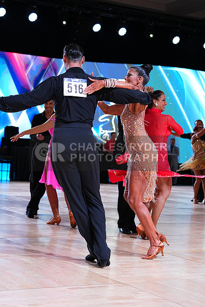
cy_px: 154
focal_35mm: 73
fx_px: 623
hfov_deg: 18.7
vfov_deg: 27.7
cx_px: 102
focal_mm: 73
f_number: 4
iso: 1600
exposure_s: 1/400
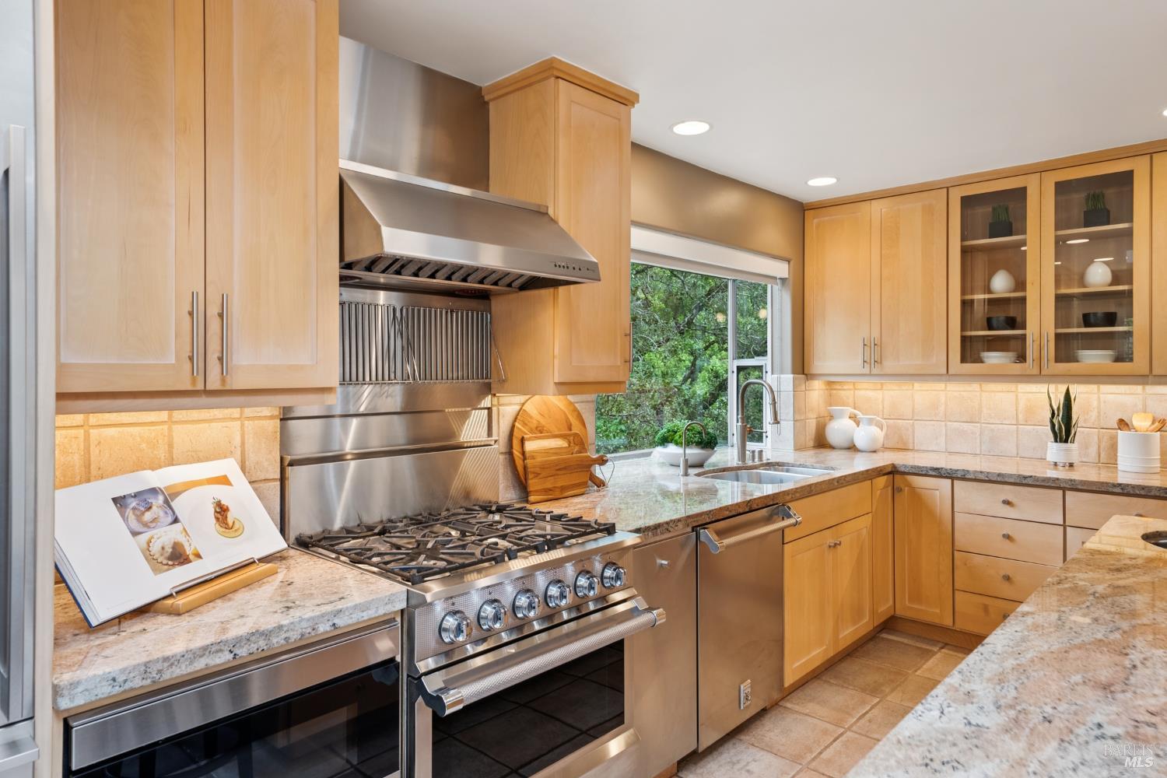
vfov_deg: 57.2
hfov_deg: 78.6
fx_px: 713
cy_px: 389
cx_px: 584
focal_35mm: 22
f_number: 8
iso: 640
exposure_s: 1/40
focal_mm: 22
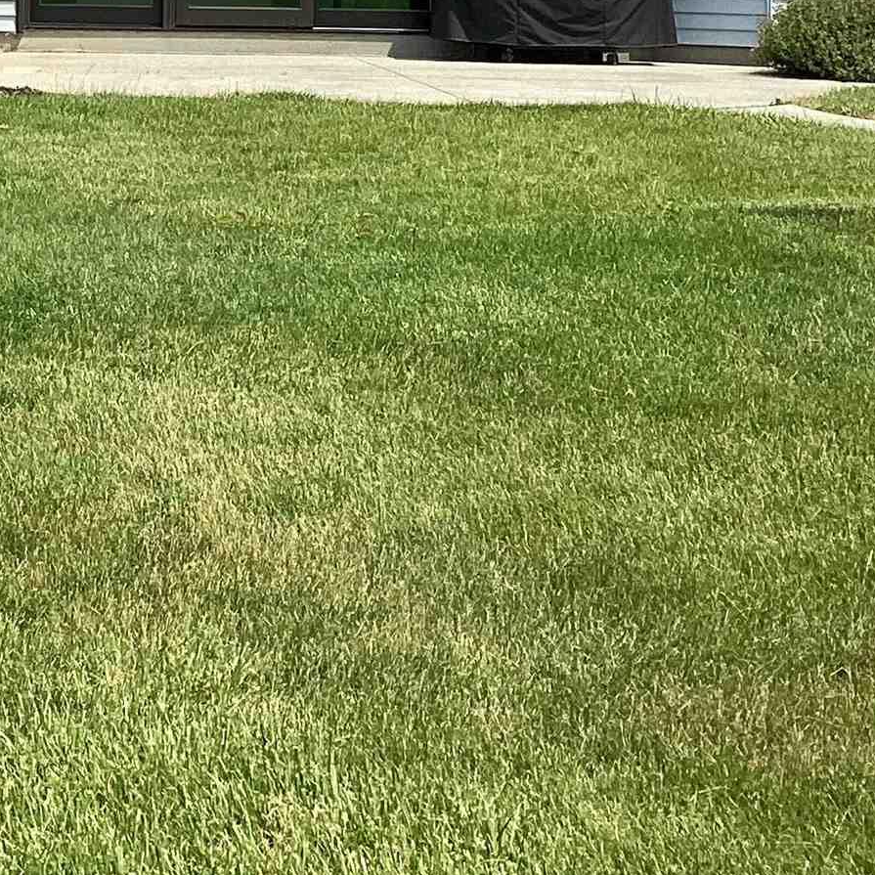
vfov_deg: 17.7
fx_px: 2688
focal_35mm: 94
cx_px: 13
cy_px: -130
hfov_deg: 18.1
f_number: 2.4
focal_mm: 3.3
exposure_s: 1/1381
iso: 25
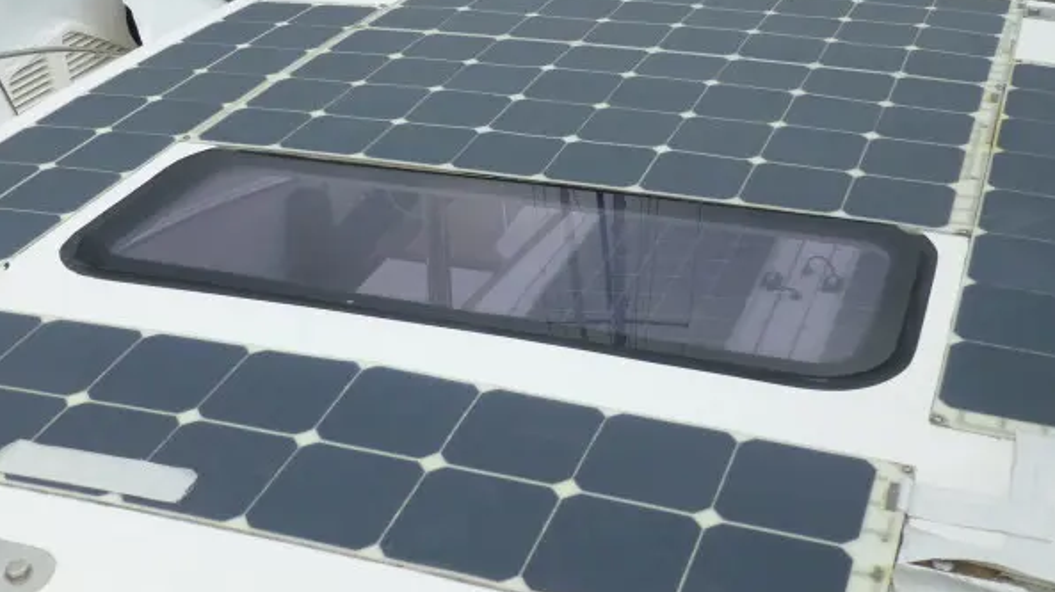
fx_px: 1398
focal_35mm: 50
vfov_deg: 23.8
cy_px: 194
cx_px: 568
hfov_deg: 41.3
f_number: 3.7
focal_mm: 6.1
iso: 100
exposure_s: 1/640
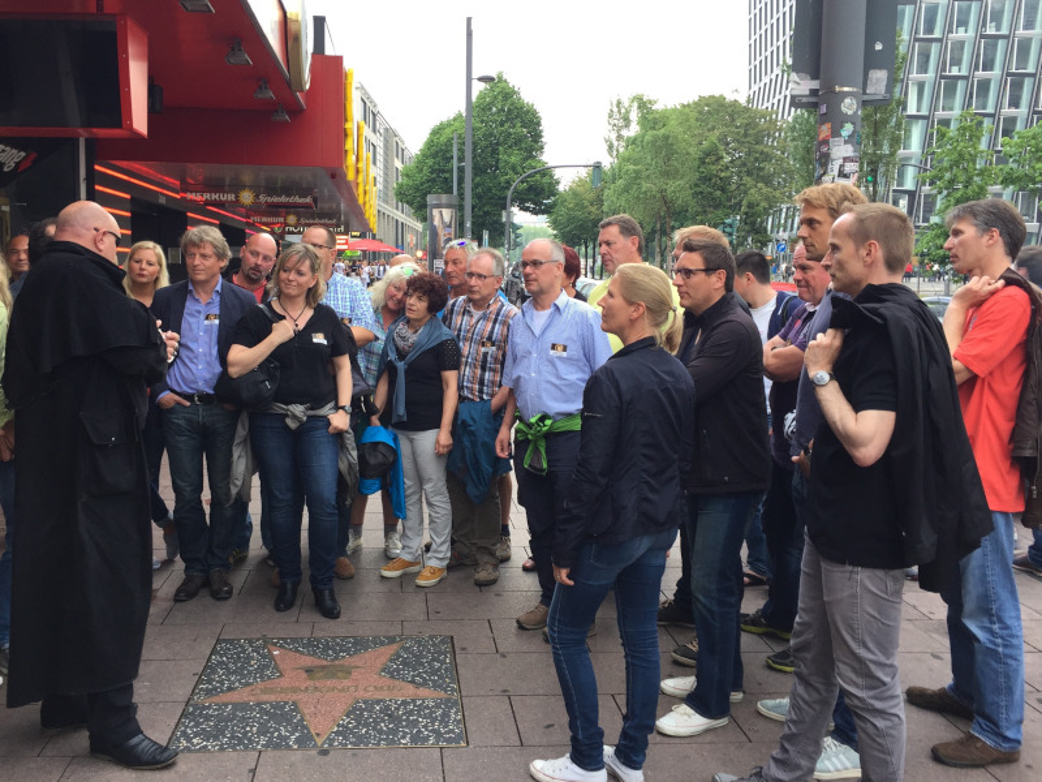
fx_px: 873
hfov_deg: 61.7
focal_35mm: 29
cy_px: 391
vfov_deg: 48.2
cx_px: 521
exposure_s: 1/40
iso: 32
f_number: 2.2
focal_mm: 4.15
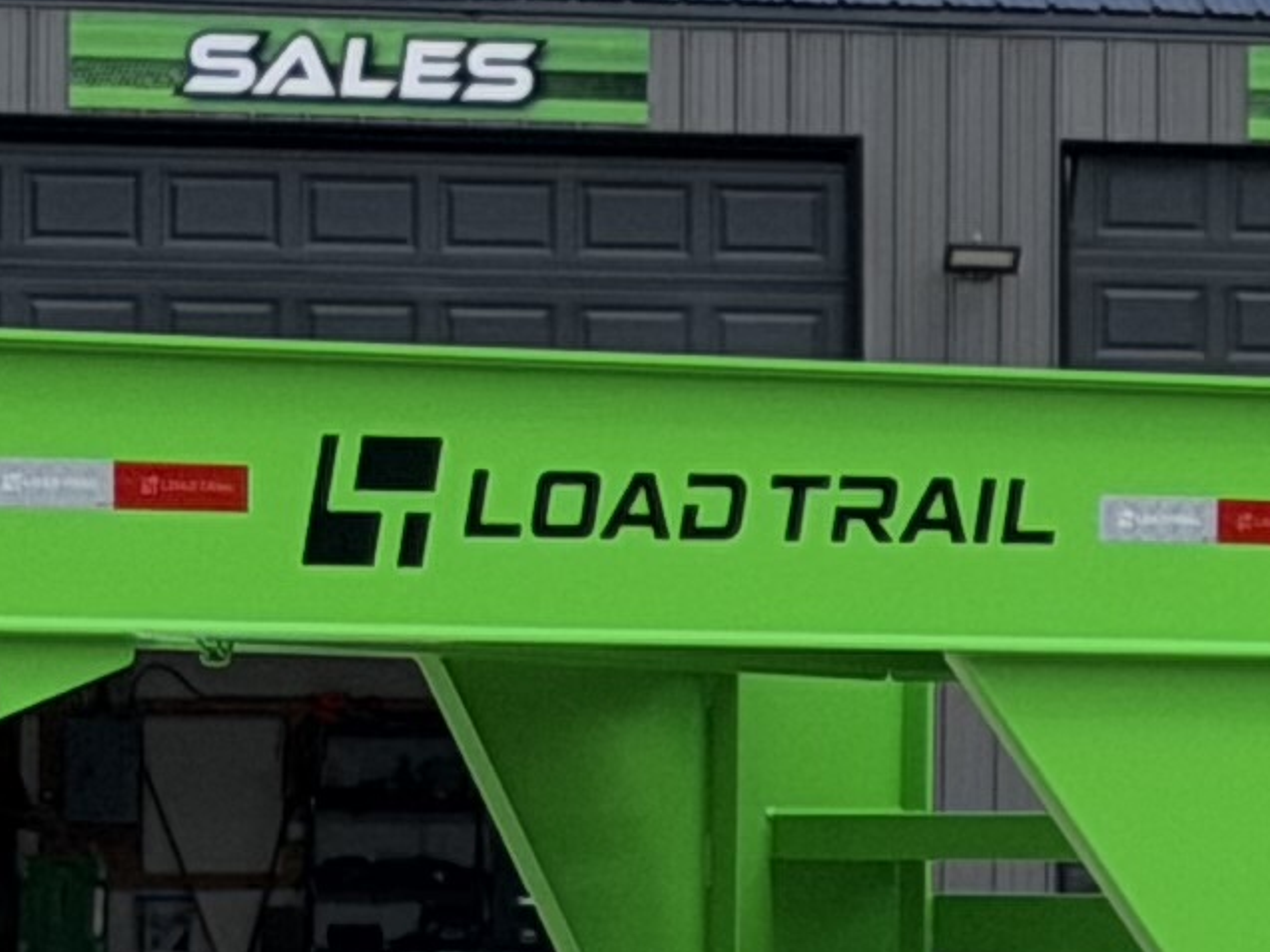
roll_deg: -0.5
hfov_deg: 6.3
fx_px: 11147
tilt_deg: -0.9
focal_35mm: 304
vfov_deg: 4.9
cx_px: 2640
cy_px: 804
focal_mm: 6.76
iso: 80
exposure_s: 1/3704
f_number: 1.78
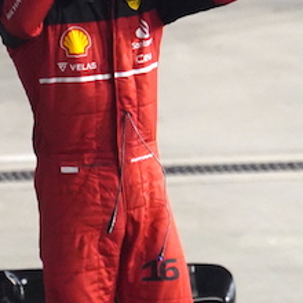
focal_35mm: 1393
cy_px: 113
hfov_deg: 1.3
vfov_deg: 1.3
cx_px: 247
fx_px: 13795
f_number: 5.6
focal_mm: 300
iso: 6400
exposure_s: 1/320
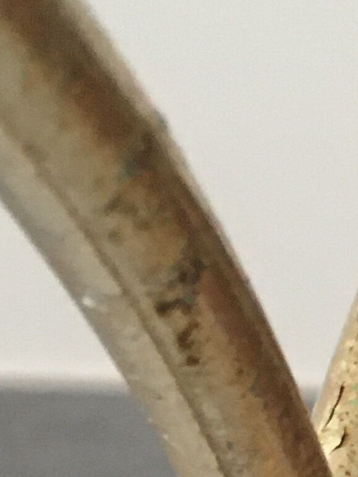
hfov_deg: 9.5
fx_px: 2095
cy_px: 810
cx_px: 555
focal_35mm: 152
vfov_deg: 12.1
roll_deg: +4.6
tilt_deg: -32.6
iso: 200
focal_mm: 4.15
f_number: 2.2
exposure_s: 1/33
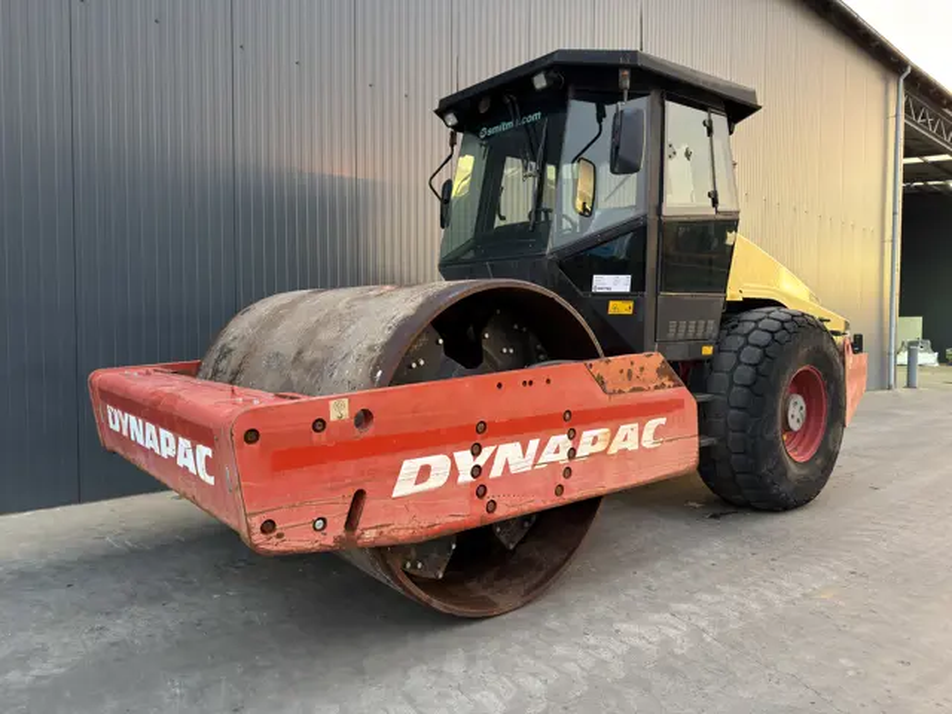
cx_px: 476
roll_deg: -0.5
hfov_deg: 71.6
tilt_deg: -2.6
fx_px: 660
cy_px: 357
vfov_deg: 56.8
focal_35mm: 24
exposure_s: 1/43
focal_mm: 6.76
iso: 250
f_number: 1.78
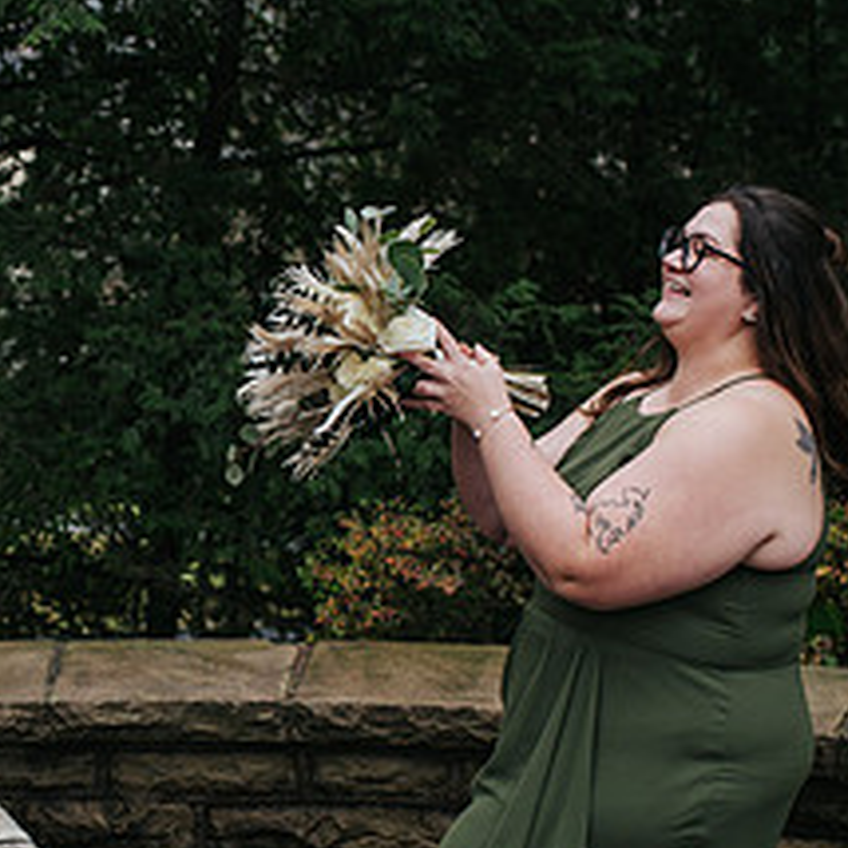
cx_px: 36
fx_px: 2273
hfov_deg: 20.6
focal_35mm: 82
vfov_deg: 21.1
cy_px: 563
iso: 800
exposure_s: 1/400
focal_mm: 35
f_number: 3.2
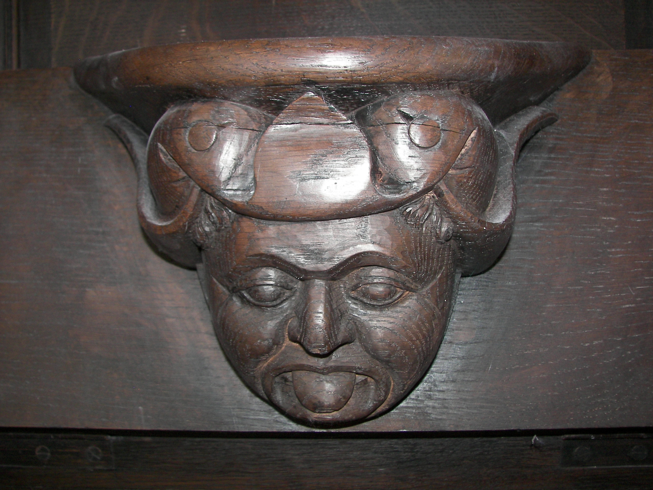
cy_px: 245
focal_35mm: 36
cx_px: 326
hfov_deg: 51.4
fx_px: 679
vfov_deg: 39.7
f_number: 2.8
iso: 100
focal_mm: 6
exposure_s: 1/30
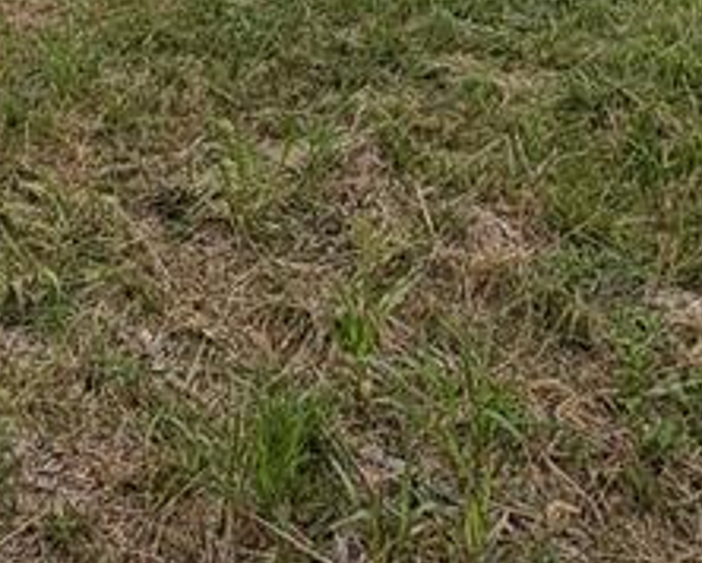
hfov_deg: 30.0
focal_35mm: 63
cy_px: -342
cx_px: 307
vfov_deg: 20.0
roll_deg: +3.0
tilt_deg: -3.4
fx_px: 1310
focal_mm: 2.22
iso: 32
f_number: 2.2
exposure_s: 1/770
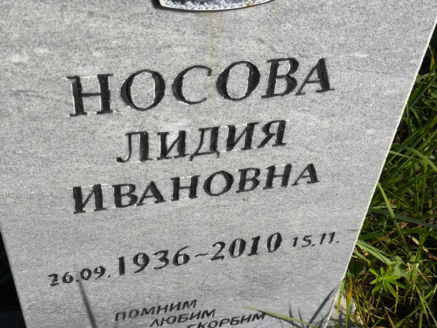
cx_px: 218
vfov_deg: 29.1
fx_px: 631
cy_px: 164
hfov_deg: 38.2
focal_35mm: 50
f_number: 1.7
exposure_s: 1/1158
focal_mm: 4.71
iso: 50
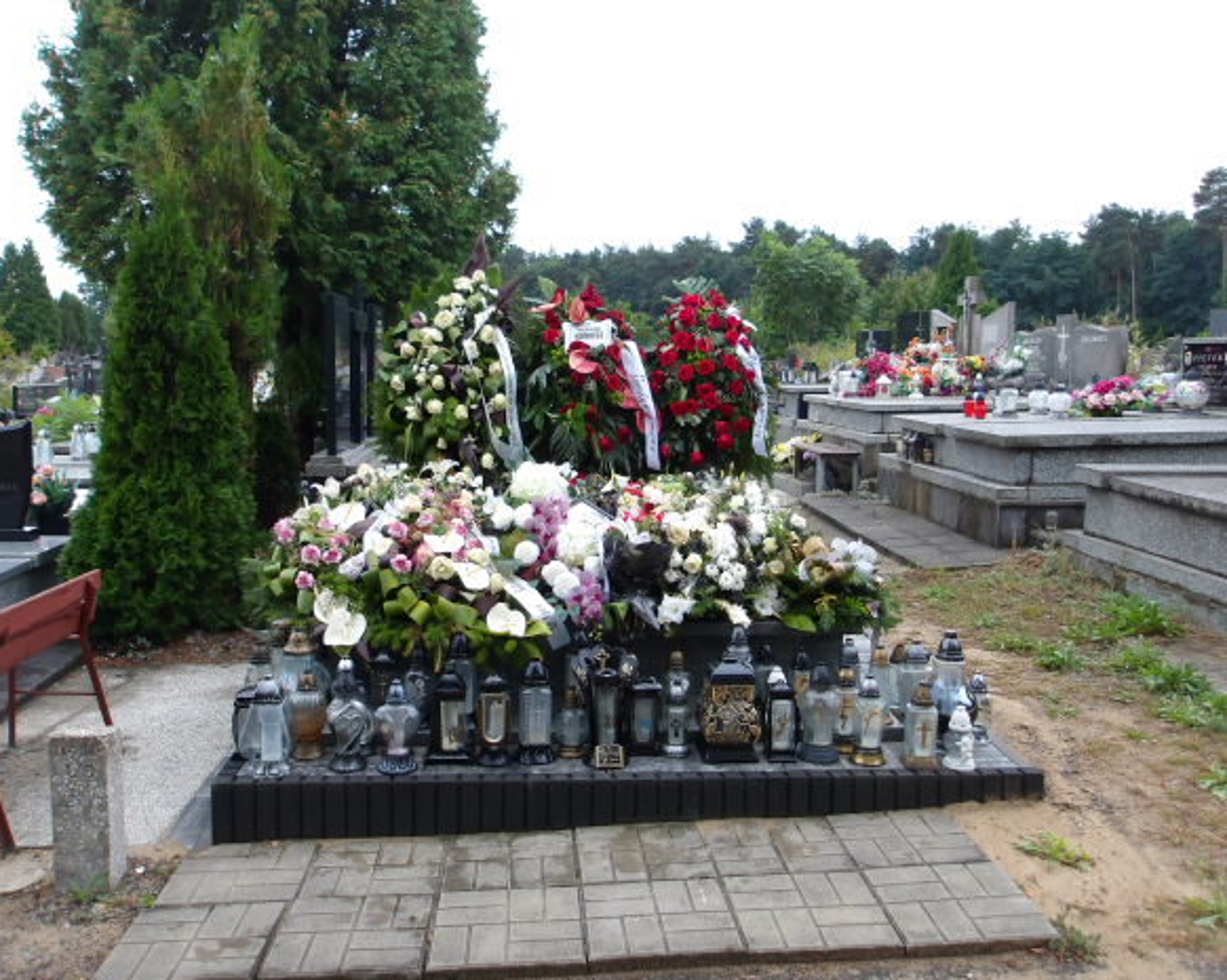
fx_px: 1053
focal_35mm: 29
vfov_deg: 49.9
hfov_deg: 60.4
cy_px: 489
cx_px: 586
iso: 100
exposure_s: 1/143
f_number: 3
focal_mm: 4.9
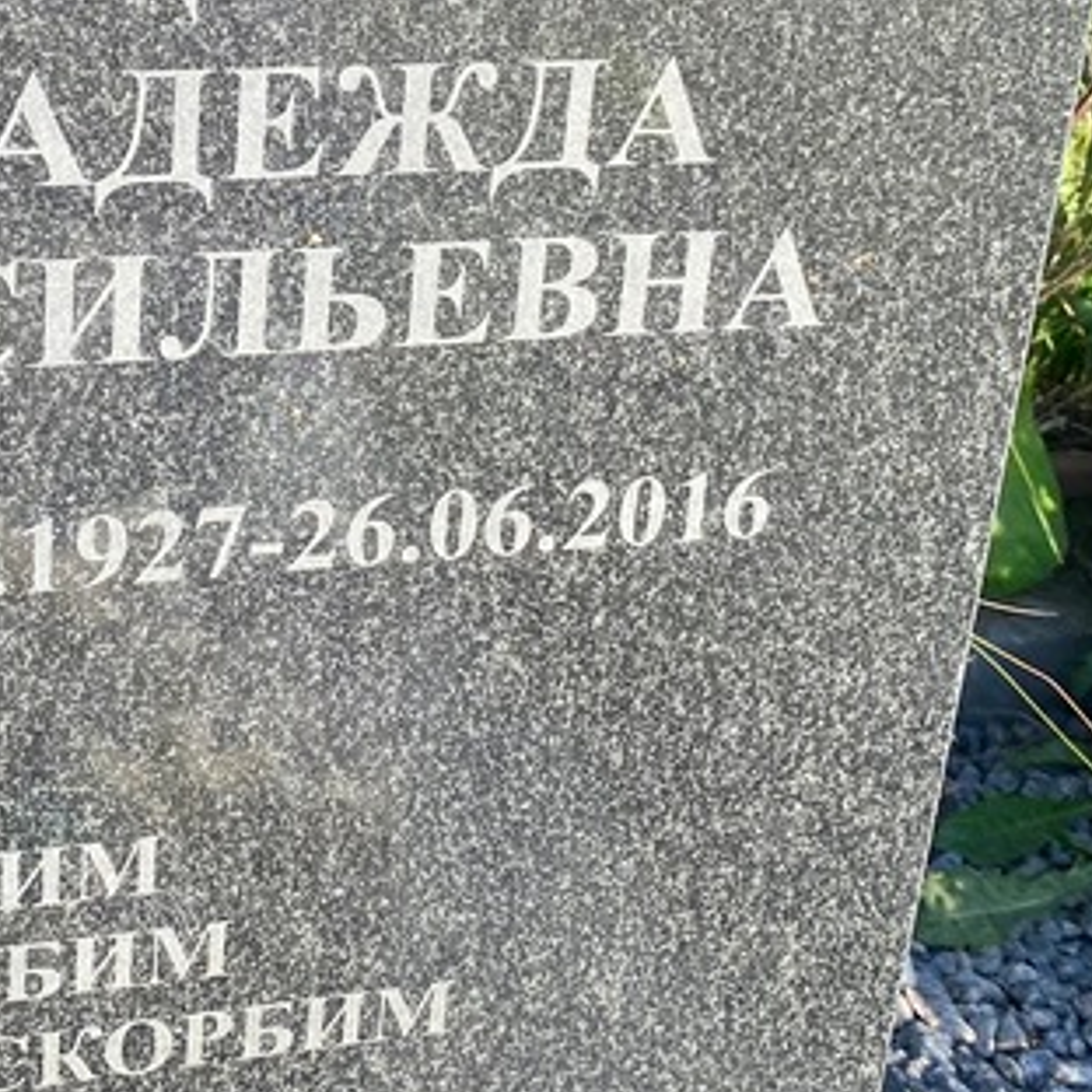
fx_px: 2106
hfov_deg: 28.6
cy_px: 175
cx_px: 259
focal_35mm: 59
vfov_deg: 28.3
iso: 32
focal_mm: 4.25
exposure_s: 1/1272
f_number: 1.8
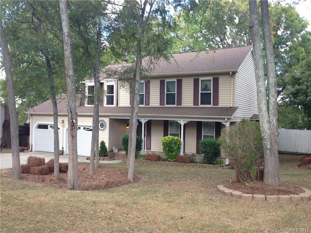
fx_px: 296
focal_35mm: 33
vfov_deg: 42.9
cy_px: 116
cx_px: 156
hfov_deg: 55.4
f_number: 2.4
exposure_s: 1/168
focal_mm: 4.12
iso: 50
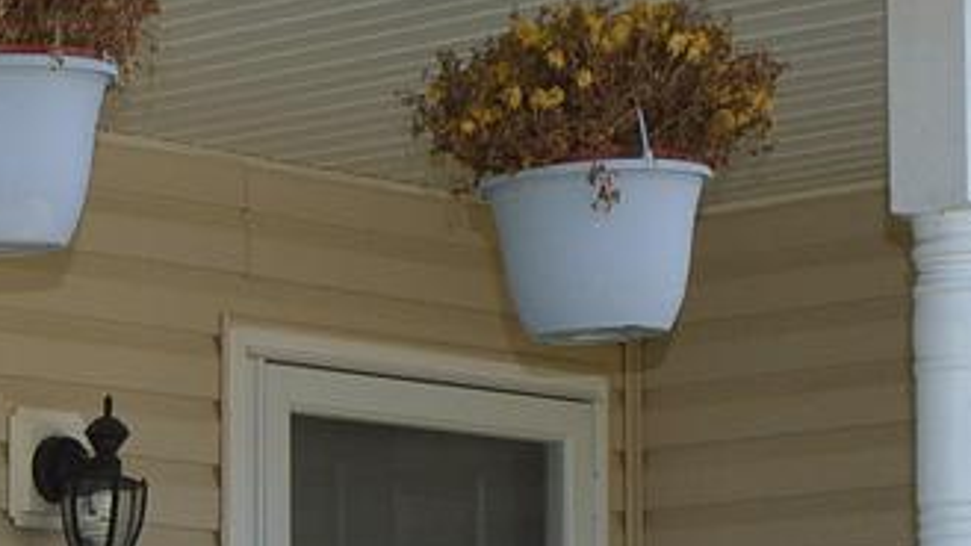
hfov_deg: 11.5
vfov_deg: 6.8
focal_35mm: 176
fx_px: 4531
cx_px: -708
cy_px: 937
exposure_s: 1/200
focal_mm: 18
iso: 100
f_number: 5.6
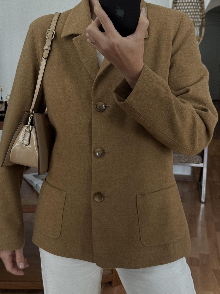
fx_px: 407
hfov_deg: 30.3
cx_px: 110
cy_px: 147
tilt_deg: -28.6
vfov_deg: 39.7
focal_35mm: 48
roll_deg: -0.9
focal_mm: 6.76
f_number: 1.78
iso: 200
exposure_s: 1/50
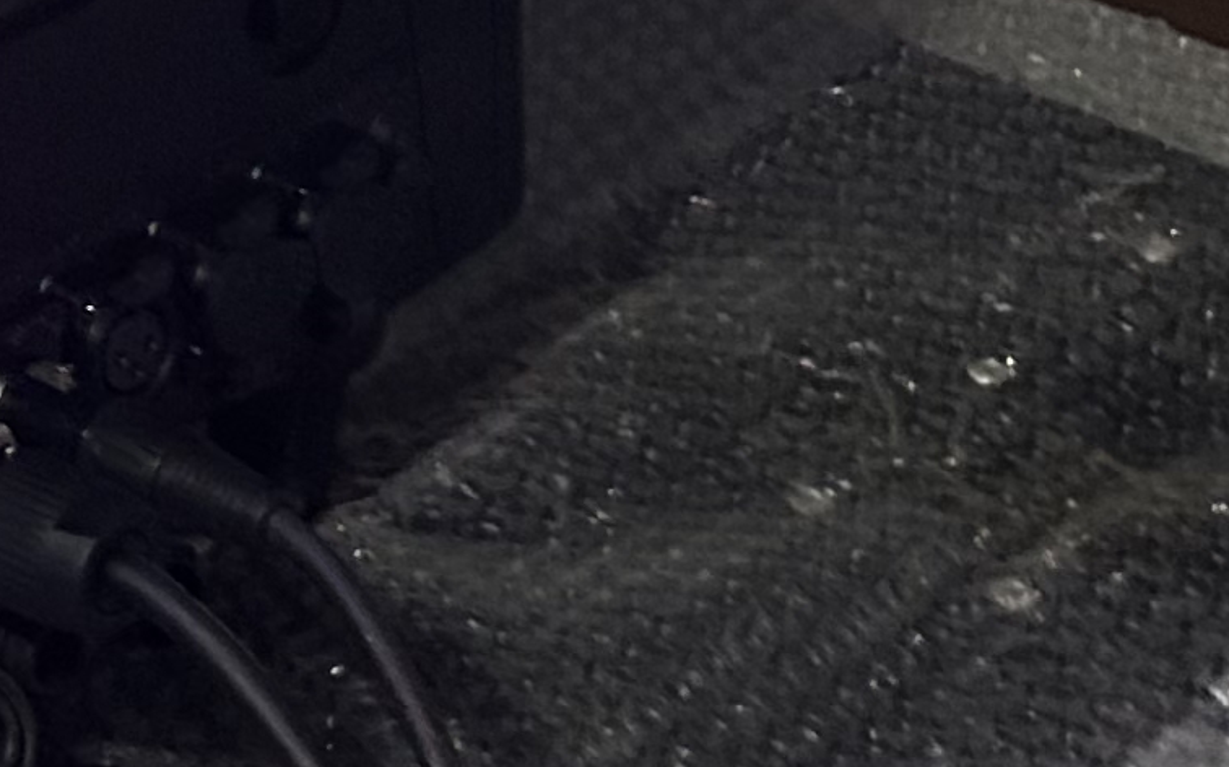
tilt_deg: -27.6
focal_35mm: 147
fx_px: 4922
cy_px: -218
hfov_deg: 13.3
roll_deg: +1.6
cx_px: -671
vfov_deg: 8.8
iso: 800
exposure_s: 1/25
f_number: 1.5
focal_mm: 5.7
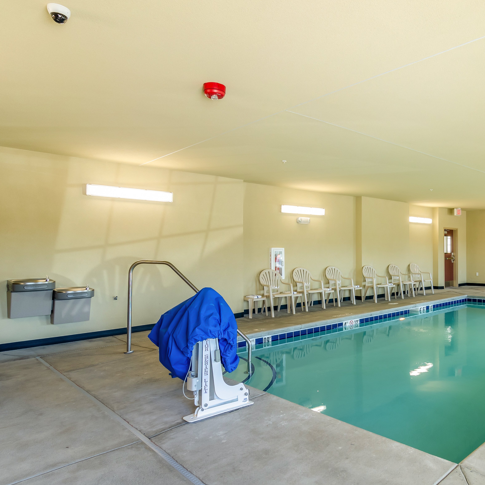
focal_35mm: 24
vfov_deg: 65.0
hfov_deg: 62.1
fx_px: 380
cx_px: 351
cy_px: 247
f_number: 8
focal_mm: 12
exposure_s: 1/20
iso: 400
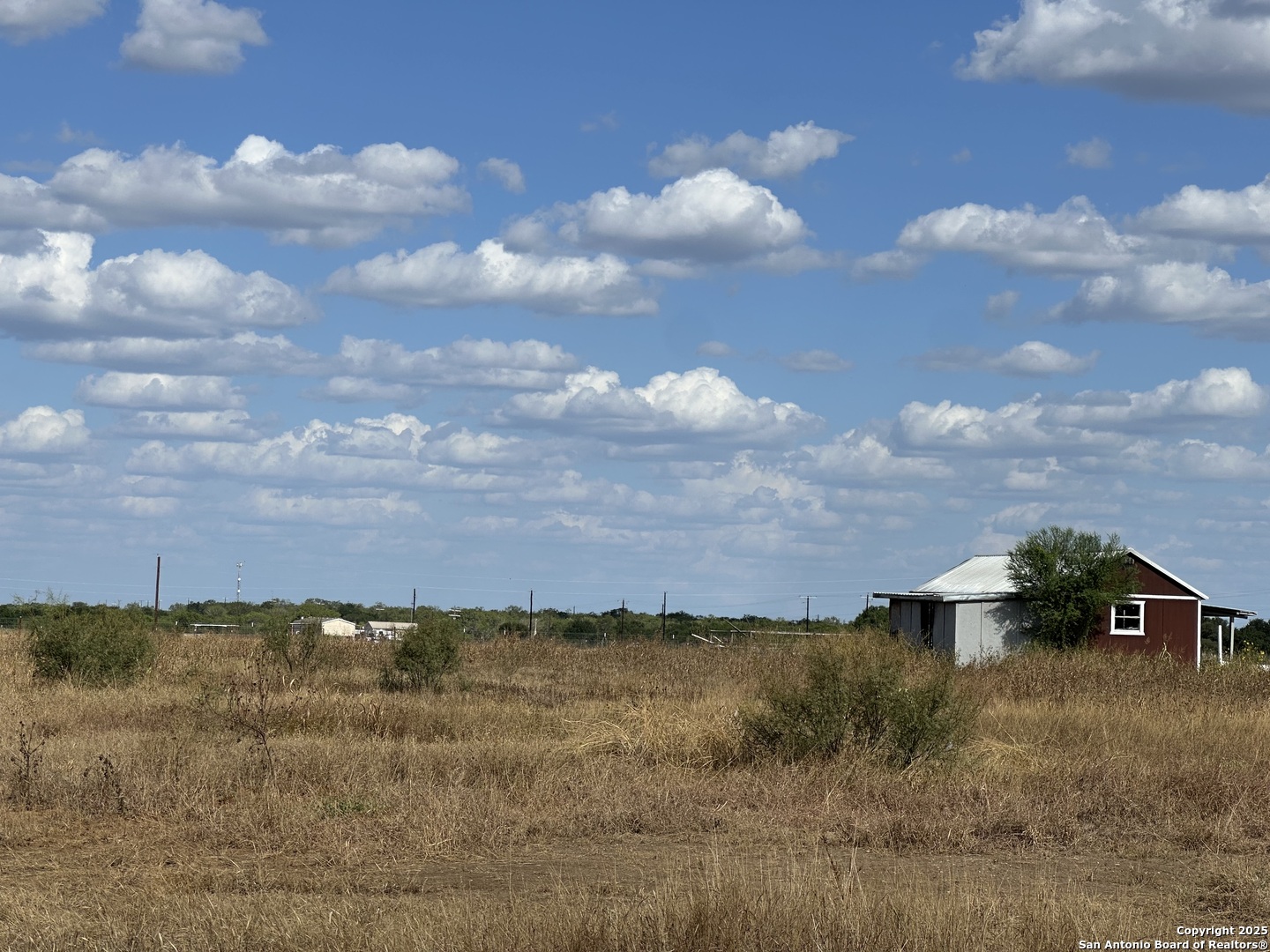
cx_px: 635
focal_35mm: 77
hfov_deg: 25.3
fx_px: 2825
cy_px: 476
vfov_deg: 19.1
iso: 32
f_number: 2.8
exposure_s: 1/1004
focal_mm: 9
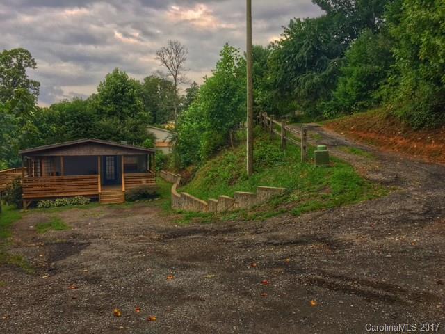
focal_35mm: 29
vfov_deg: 48.2
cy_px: 167
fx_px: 373
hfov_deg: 61.7
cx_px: 222
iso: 25
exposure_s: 1/358
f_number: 2.2
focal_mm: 4.15
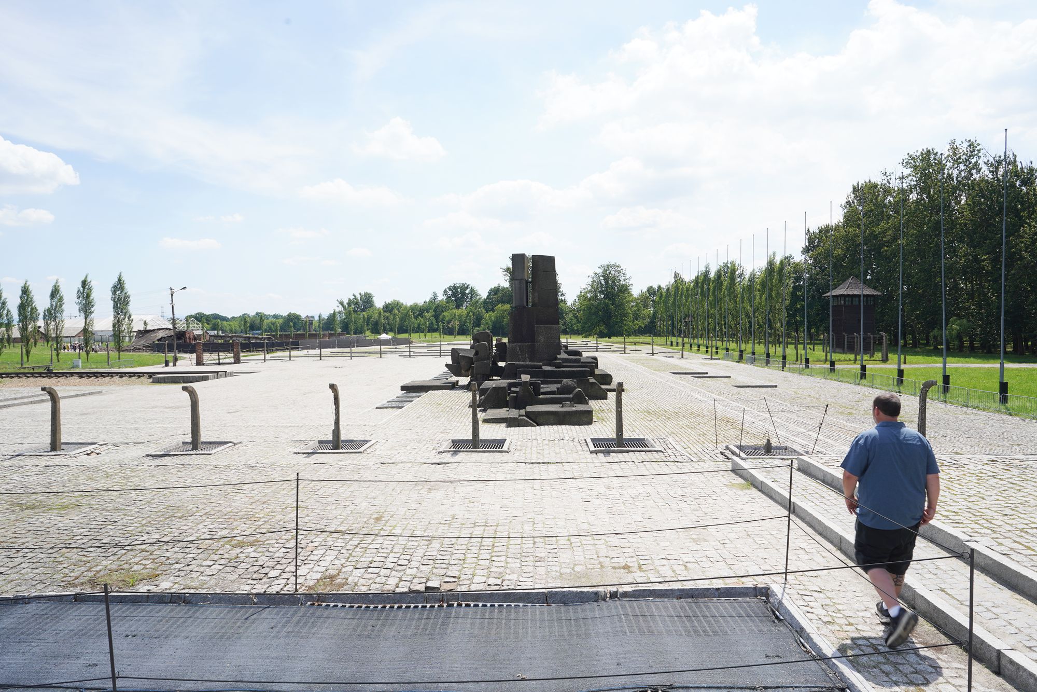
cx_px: 518
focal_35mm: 24
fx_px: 691
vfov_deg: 53.1
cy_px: 346
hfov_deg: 73.7
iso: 100
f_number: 13
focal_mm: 24
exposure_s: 1/100
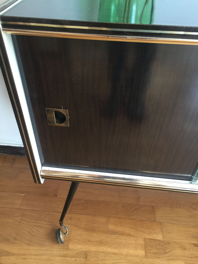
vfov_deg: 61.7
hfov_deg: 48.2
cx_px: 99
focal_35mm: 29
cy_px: 132
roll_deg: -0.8
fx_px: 221
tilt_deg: -43.3
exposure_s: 1/33
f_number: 2.2
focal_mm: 4.15
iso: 64
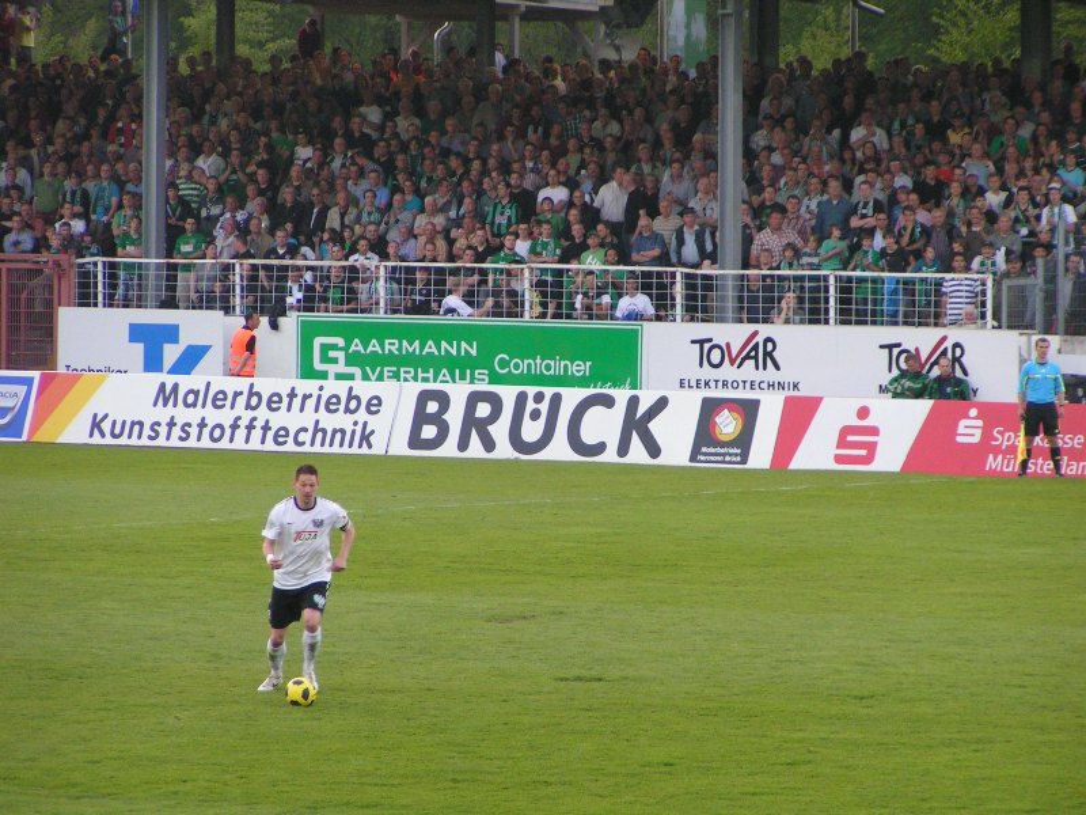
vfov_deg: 5.7
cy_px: 408
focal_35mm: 259
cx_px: 543
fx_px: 8126
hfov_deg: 7.6
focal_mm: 39.6
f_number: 3.5
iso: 200
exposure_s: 1/160
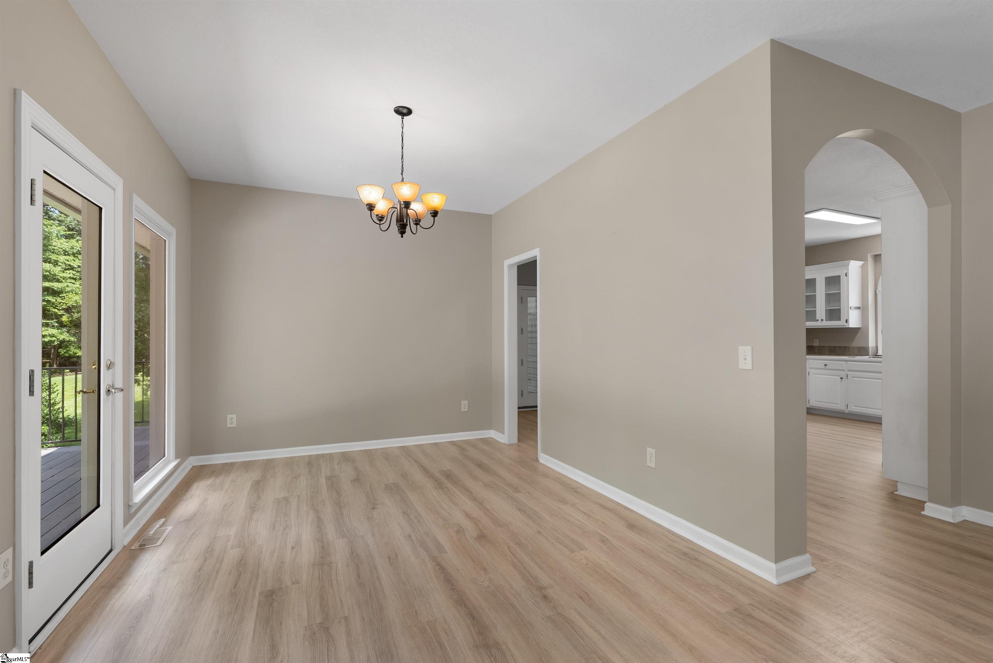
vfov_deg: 73.8
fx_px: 441
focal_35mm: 16
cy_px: 332
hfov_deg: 96.7
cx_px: 496
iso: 200
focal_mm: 16
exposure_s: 1/6
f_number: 8
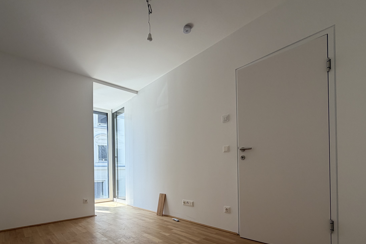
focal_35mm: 19
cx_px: 161
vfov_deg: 62.4
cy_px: 169
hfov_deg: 86.5
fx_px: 193
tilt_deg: +0.7
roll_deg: +1.2
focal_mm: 2.22
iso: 40
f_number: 2.2
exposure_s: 1/128
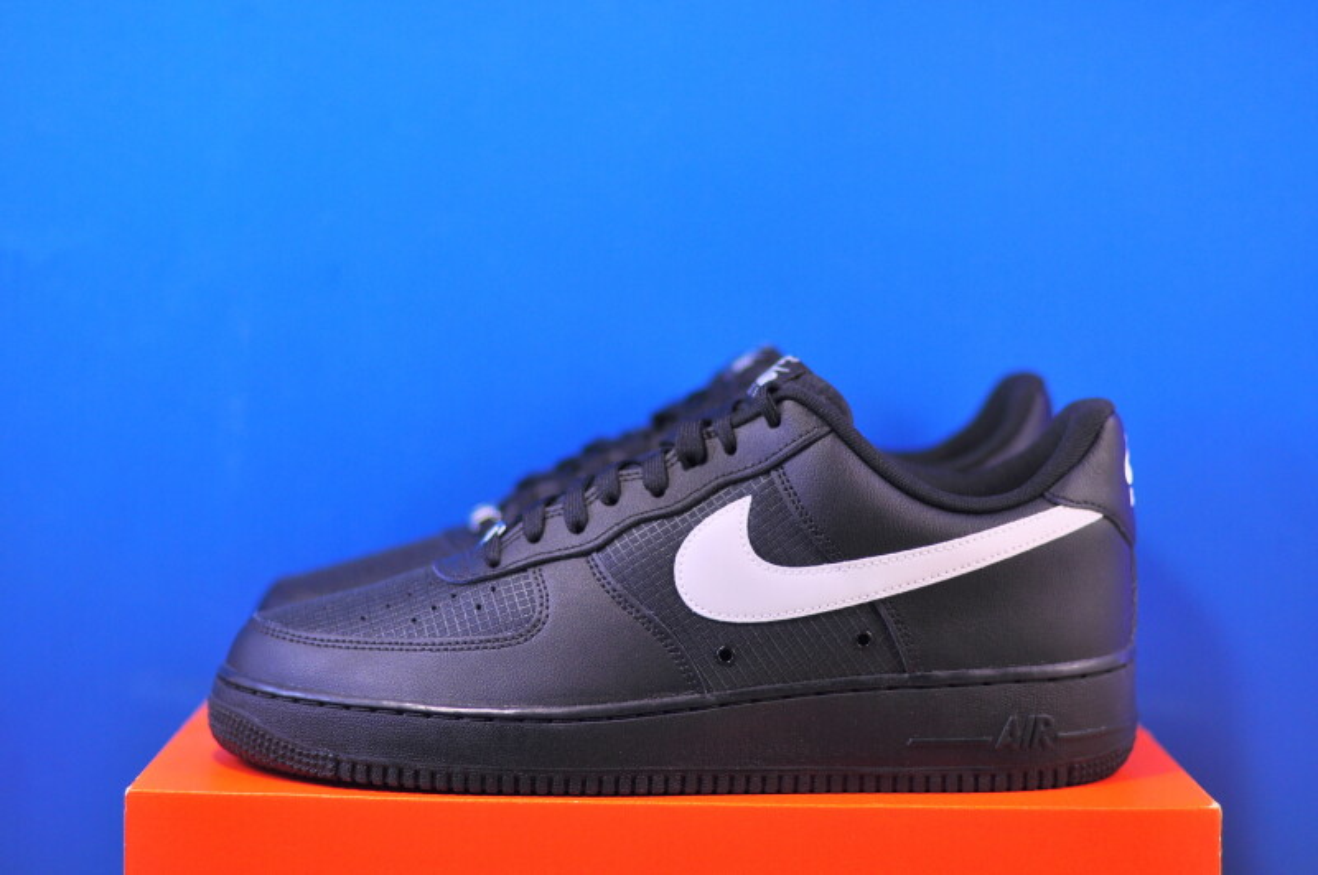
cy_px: 438
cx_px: 659
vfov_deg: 18.1
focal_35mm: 75
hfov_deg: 27.0
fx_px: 2742
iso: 250
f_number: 2
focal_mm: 50
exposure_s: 1/320
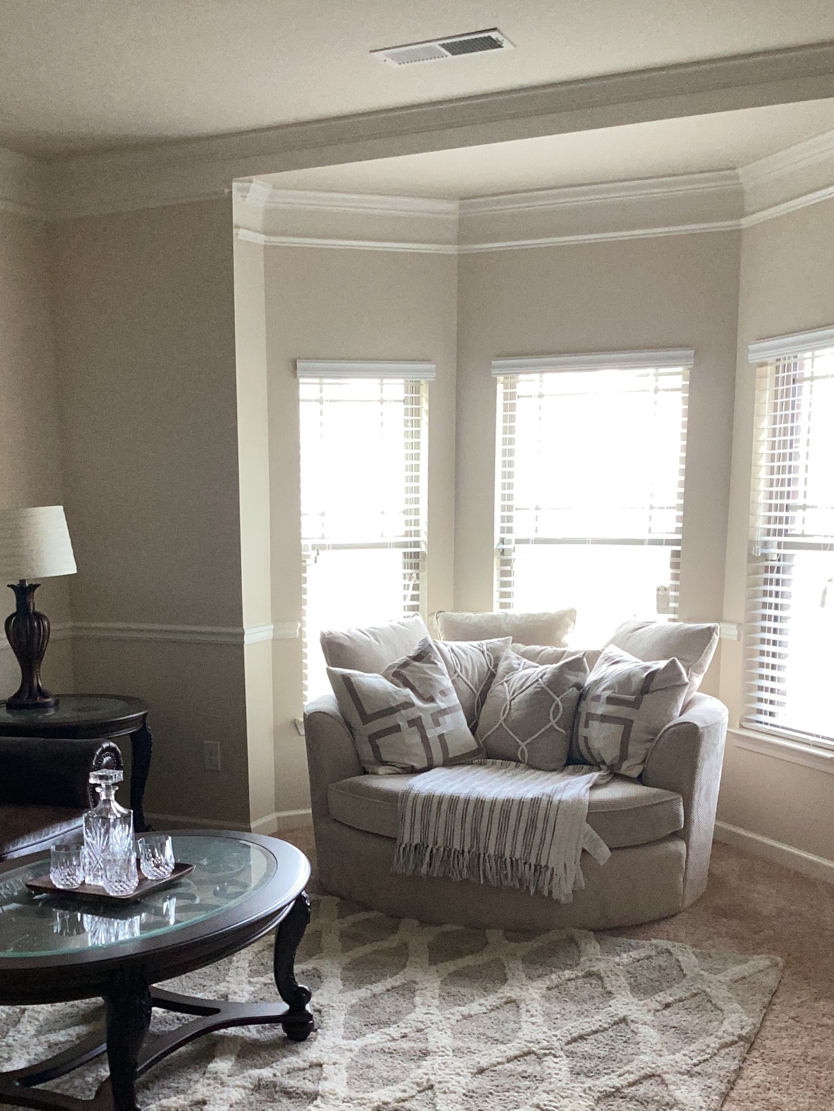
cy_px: 730
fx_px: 1317
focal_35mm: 41
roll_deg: +1.0
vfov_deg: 45.2
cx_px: 329
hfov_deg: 35.0
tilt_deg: -11.8
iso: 125
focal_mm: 3.3
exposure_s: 1/60
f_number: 2.4
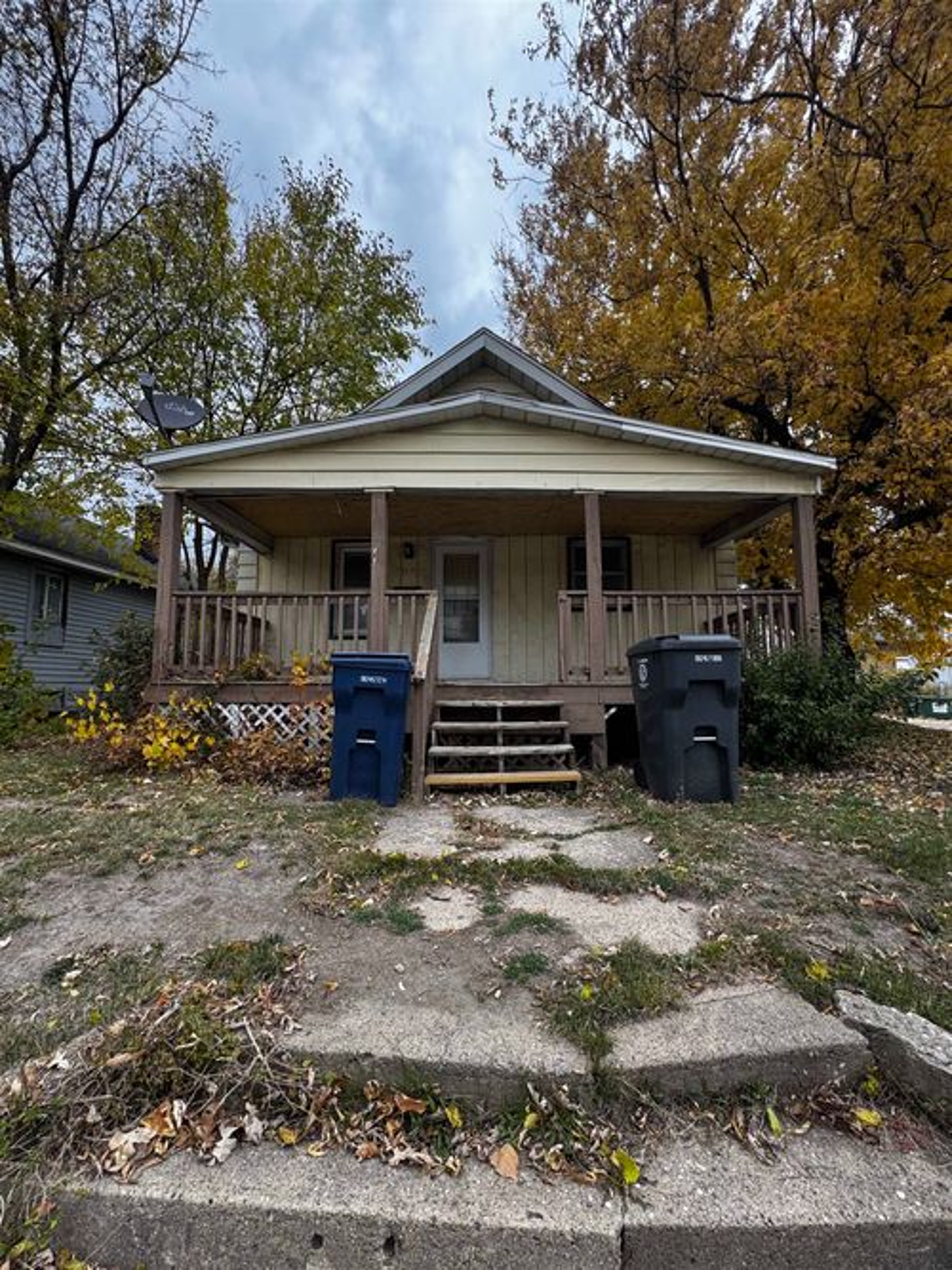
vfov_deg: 102.1
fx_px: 514
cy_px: 635
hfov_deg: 85.7
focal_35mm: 14
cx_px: 476
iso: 50
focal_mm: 2.22
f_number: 2.2
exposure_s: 1/99
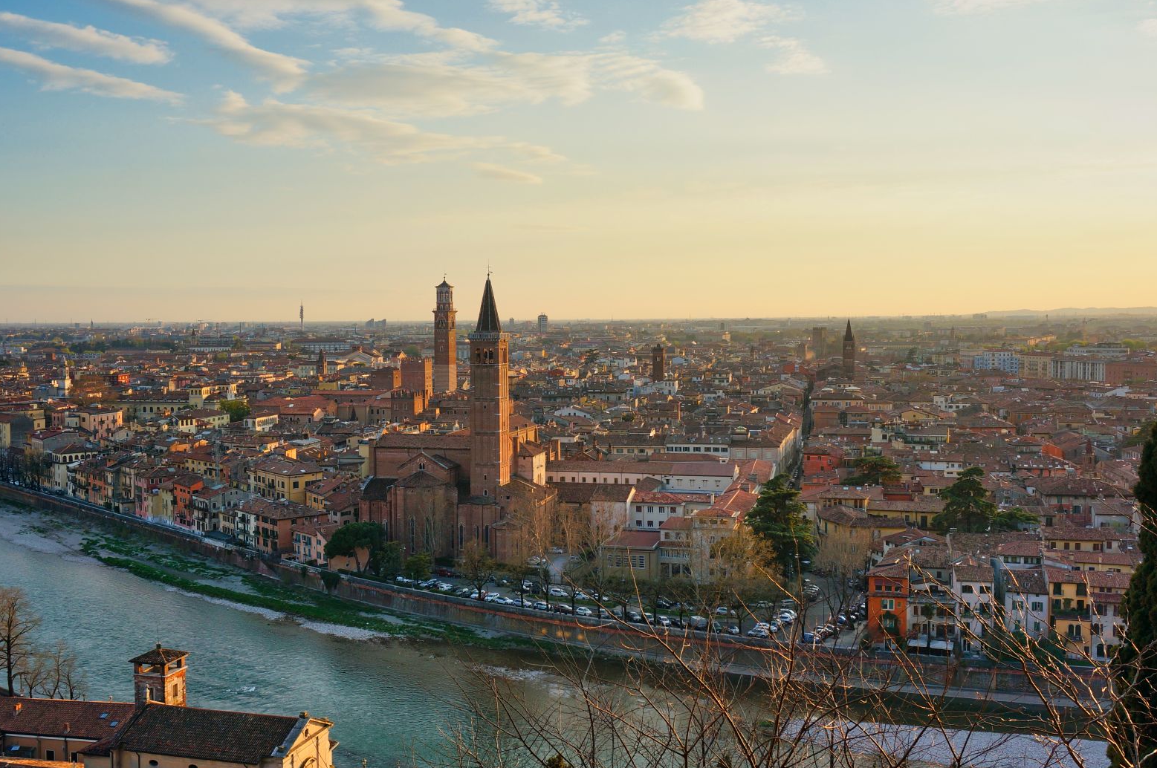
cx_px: 566
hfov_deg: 51.9
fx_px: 1188
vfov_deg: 35.9
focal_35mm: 37
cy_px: 380
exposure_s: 1/100
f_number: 8
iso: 100
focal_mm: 24
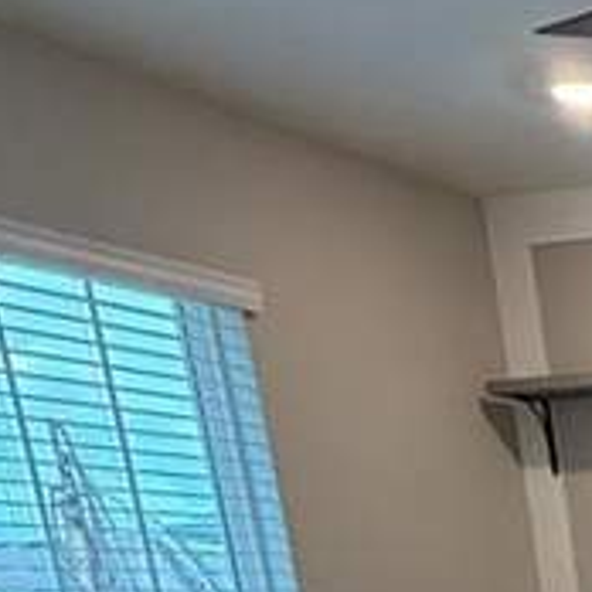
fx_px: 1470
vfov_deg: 17.9
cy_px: 1085
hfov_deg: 17.5
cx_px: 1123
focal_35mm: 76
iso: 320
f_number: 2.2
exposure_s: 1/120
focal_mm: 2.22
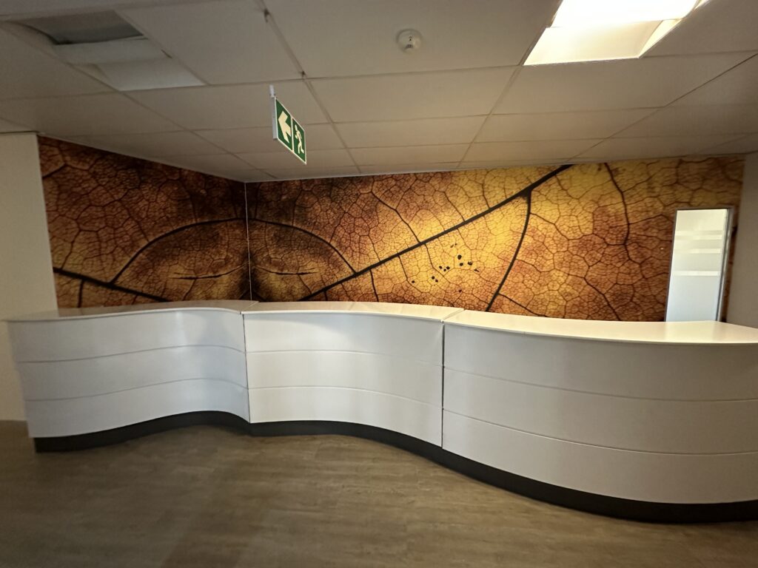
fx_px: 307
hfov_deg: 102.1
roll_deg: +0.8
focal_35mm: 14
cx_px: 379
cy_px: 284
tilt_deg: -6.5
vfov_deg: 85.7
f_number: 2.2
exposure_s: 1/50
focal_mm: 2.22
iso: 800
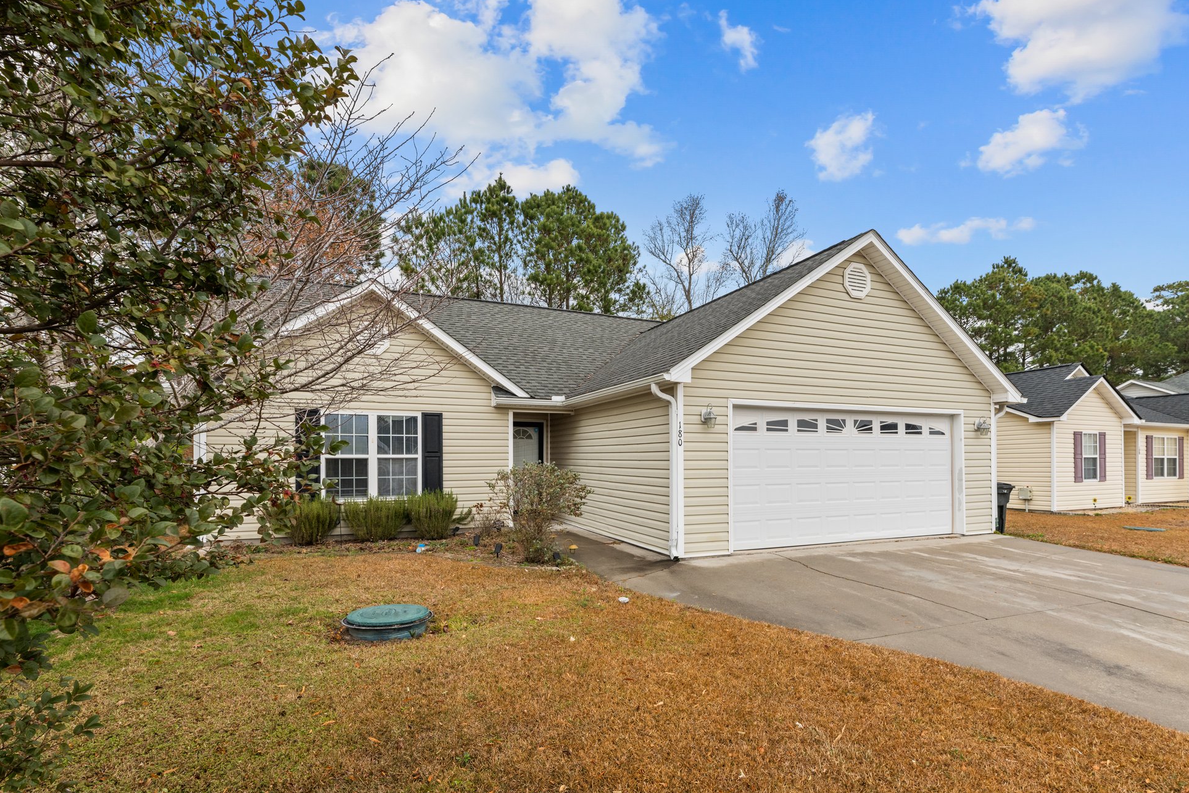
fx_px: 561
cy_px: 420
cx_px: 618
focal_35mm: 17
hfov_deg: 93.2
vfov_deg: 70.4
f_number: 9
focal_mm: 16
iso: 400
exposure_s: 1/125
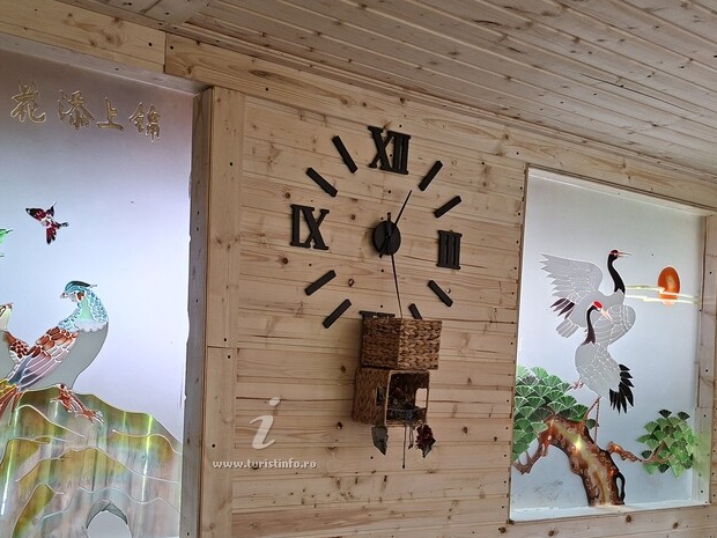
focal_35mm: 38
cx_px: 247
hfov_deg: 48.3
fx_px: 787
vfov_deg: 36.7
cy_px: 414
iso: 80
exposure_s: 1/100
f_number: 1.8
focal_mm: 5.54
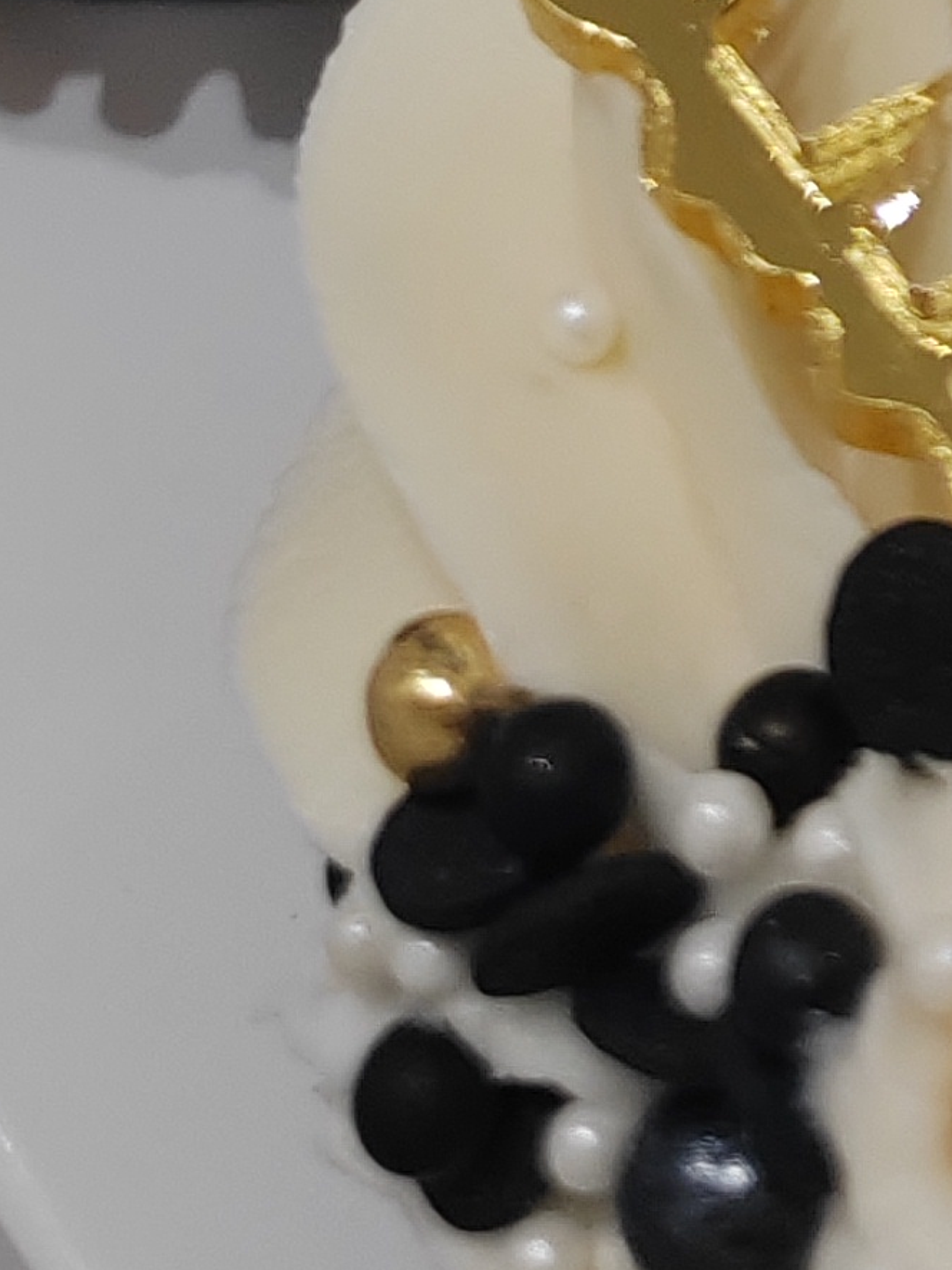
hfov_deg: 11.3
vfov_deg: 13.1
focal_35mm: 125
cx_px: 1464
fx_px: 4583
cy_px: -1480
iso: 800
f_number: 1.9
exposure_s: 1/100
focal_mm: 5.52
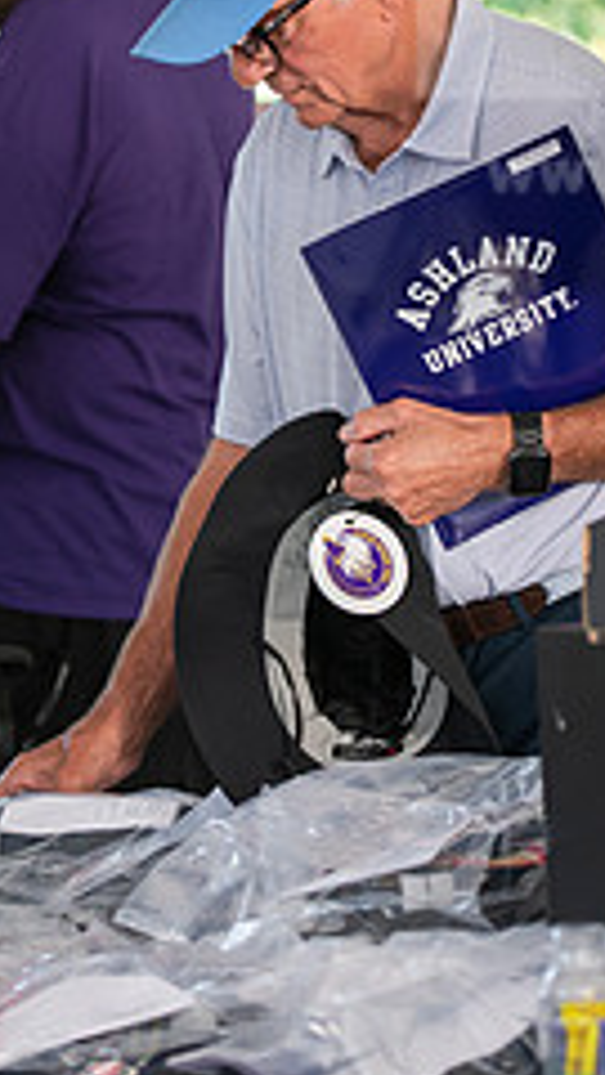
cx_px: 282
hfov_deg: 5.6
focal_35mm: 215
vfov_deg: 10.0
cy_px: 267
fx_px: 6132
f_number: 3.2
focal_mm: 85
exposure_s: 1/250
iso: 320
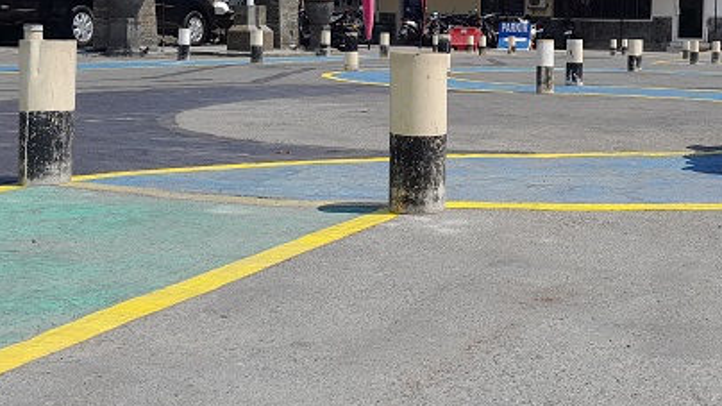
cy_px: 94
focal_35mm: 51
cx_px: 552
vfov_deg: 23.2
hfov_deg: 39.4
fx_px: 976
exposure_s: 1/483
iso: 40
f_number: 1.8
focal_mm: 4
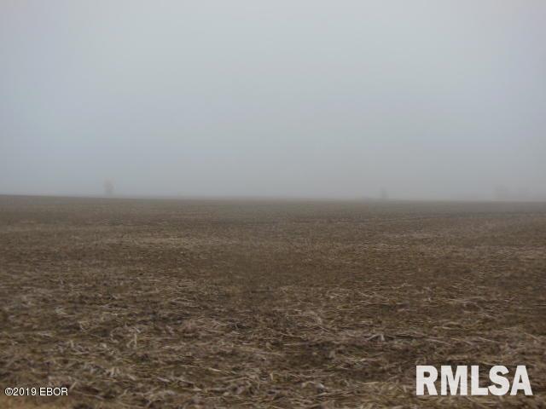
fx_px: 710
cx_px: 273
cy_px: 204
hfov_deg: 42.1
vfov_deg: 32.2
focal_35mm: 45
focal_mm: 8
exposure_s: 1/100
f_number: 4.4
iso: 125
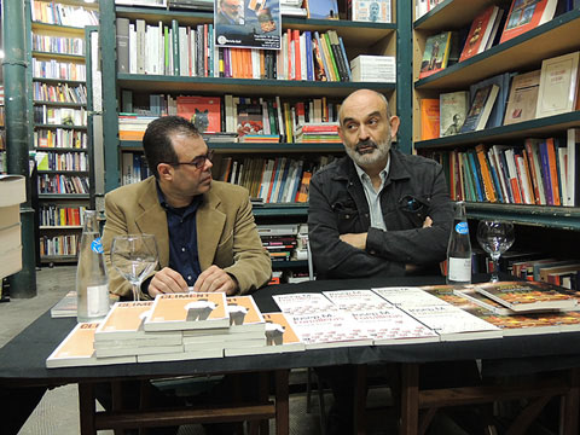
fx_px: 503
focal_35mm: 30
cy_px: 218
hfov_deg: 60.0
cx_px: 290
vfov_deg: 46.8
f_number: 3.1
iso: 400
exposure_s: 1/20
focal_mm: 5.3
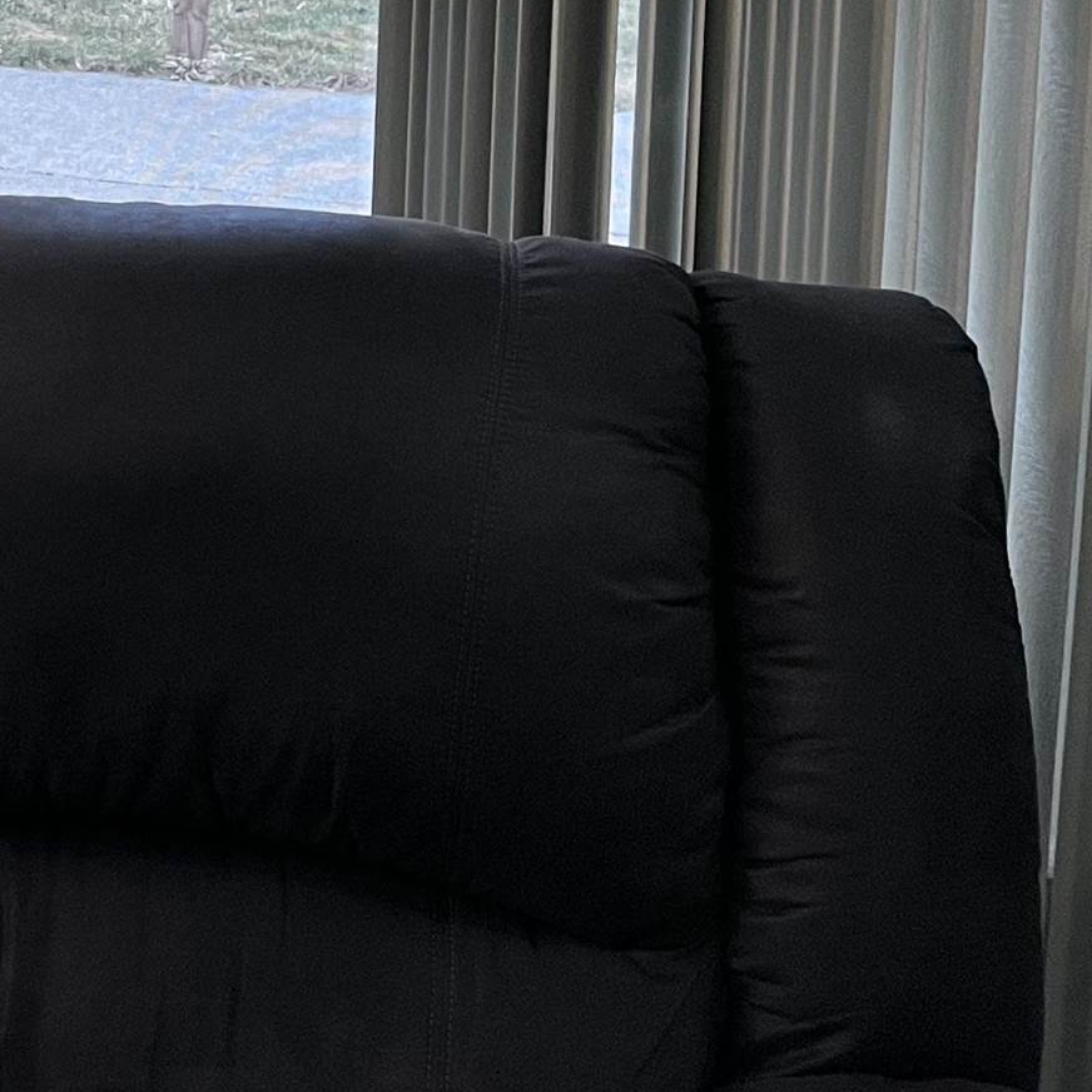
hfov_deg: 17.7
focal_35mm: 81
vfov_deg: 20.0
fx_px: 2891
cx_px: -811
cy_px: -249
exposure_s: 1/60
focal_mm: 5.1
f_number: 1.6
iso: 160
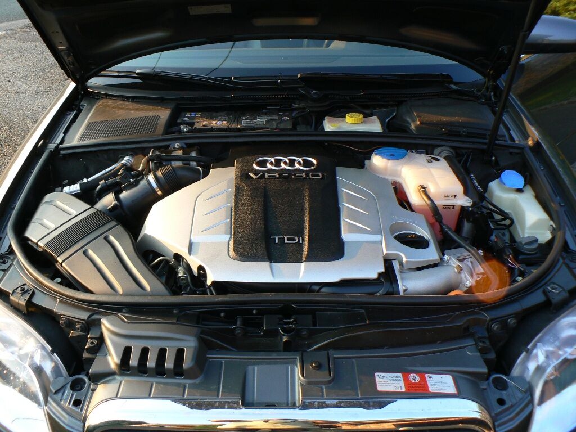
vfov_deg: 28.6
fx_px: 849
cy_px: 216
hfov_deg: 37.5
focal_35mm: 51
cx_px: 288
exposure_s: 1/50
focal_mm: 8.4
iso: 80
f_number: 3.2
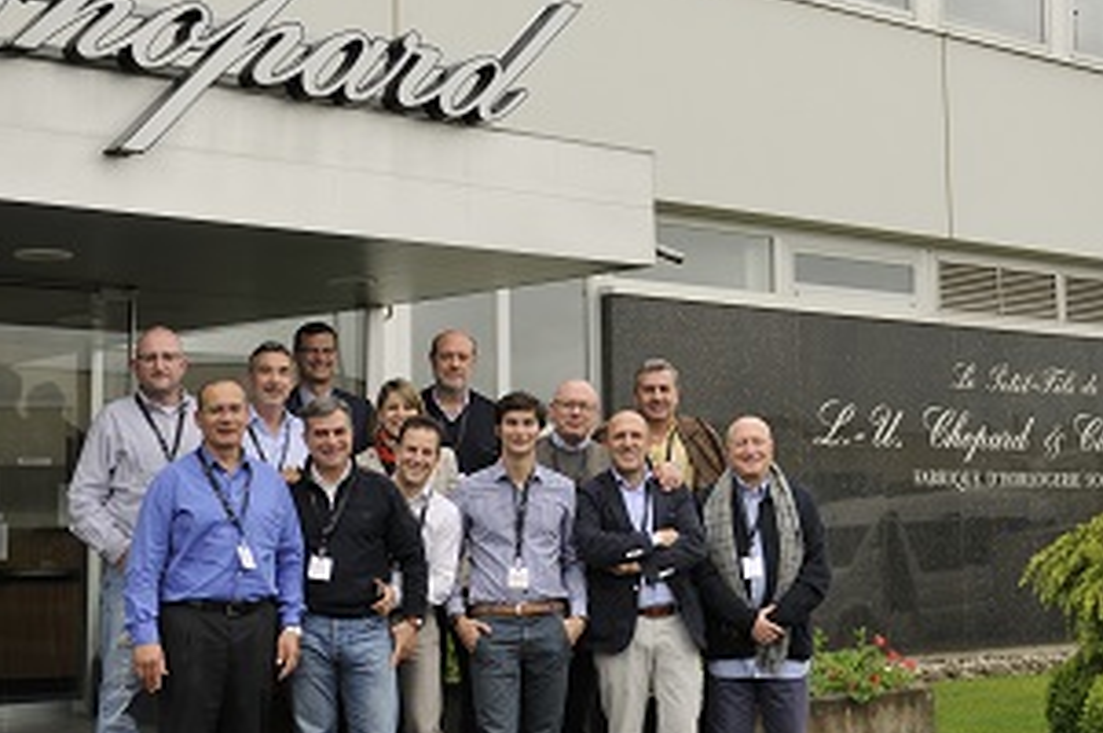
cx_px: 590
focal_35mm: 64
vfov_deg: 21.2
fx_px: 1959
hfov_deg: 31.4
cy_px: 290
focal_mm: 35
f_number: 2.8
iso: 100
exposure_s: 1/640
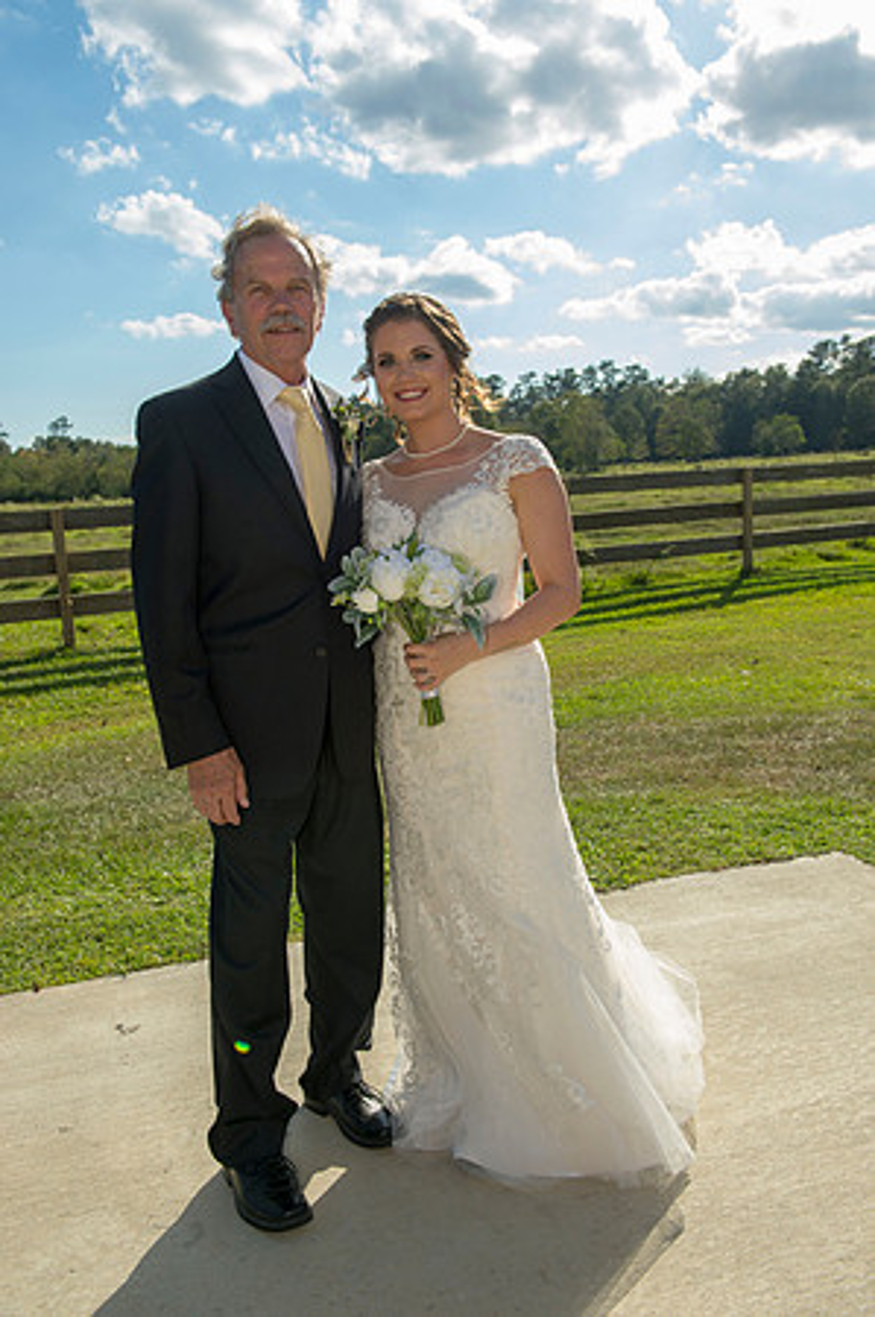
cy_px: 658
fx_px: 1169
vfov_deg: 58.8
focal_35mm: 32
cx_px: 438
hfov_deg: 41.0
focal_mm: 32
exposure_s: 1/500
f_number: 6.3
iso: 200
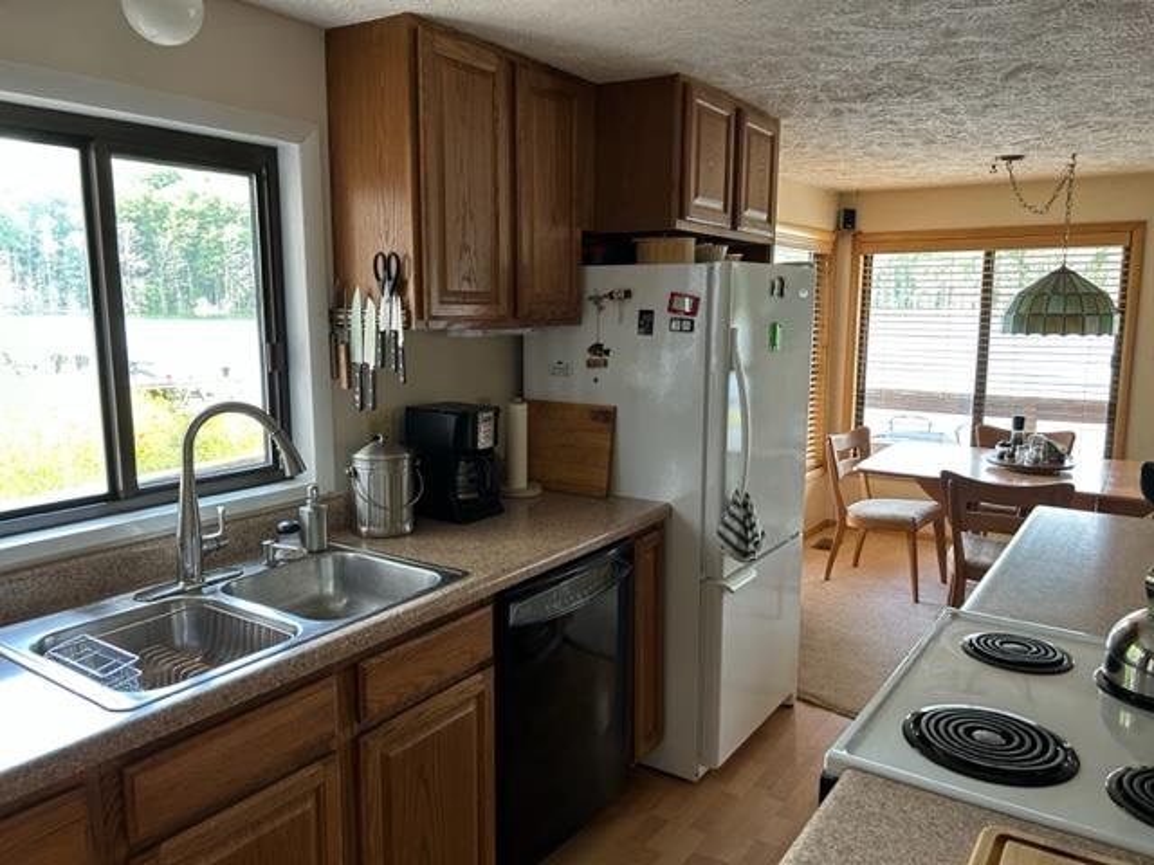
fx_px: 867
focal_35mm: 26
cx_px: 577
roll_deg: -0.6
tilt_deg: -8.1
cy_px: 432
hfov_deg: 67.3
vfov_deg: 53.1
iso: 125
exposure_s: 1/67
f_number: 1.5
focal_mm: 5.7
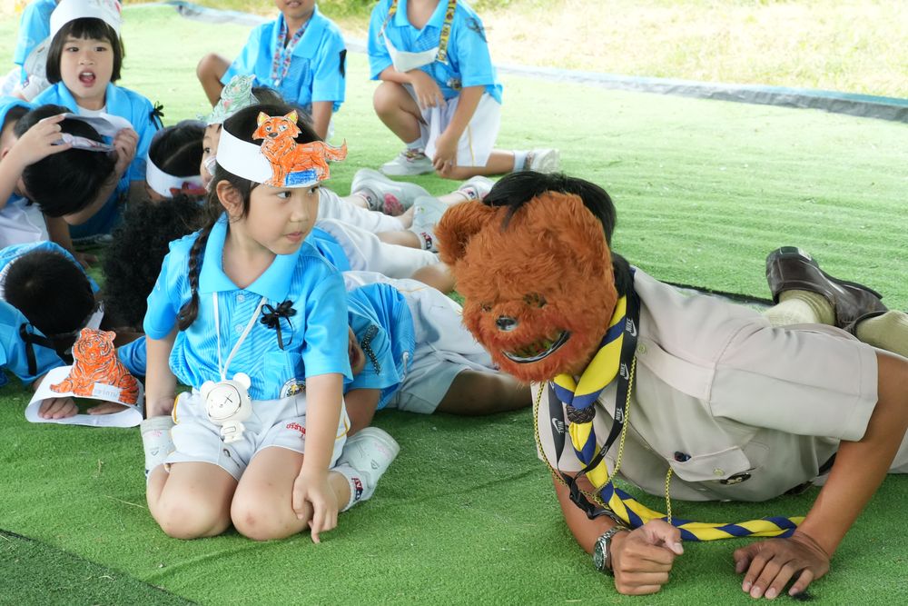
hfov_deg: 19.2
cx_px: 454
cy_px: 303
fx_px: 2686
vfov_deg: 12.9
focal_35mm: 106
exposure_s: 1/160
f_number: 10
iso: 3200
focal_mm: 71
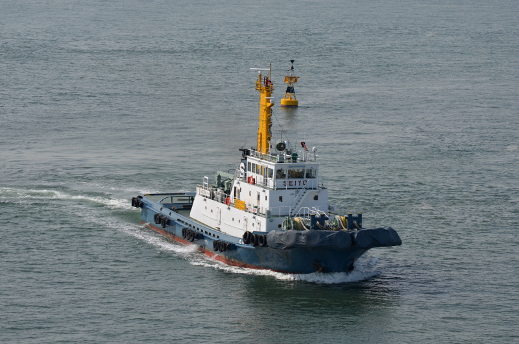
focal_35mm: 174
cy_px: 172
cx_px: 260
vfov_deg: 7.9
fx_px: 2503
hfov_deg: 11.8
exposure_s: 1/320
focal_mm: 116
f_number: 9
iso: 100
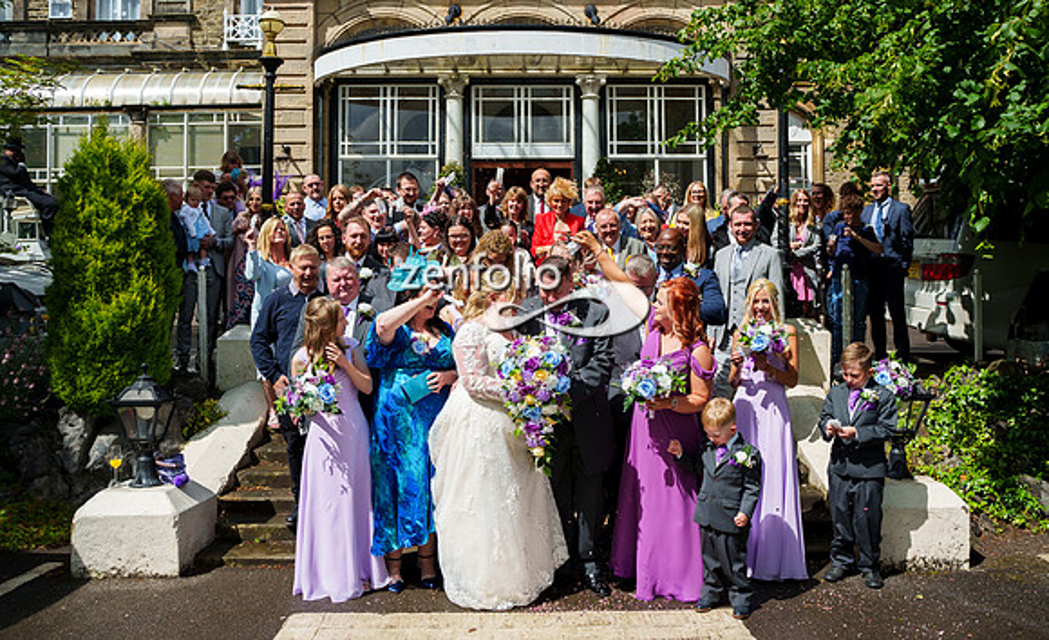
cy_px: 298
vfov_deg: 40.5
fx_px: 867
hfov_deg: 62.3
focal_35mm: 31
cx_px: 555
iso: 200
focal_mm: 28
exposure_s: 1/3200
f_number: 3.5
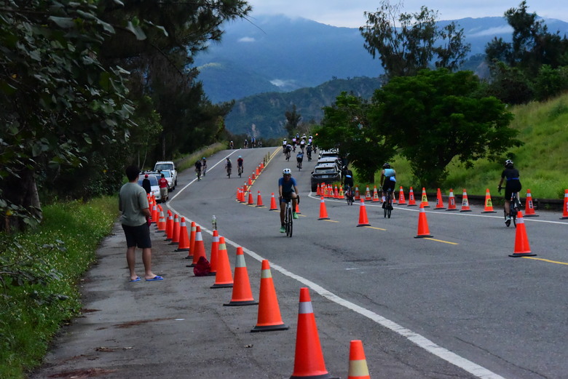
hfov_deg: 15.8
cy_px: 190
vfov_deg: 10.6
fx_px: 2052
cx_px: 284
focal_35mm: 130
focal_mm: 130
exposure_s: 1/3200
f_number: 14
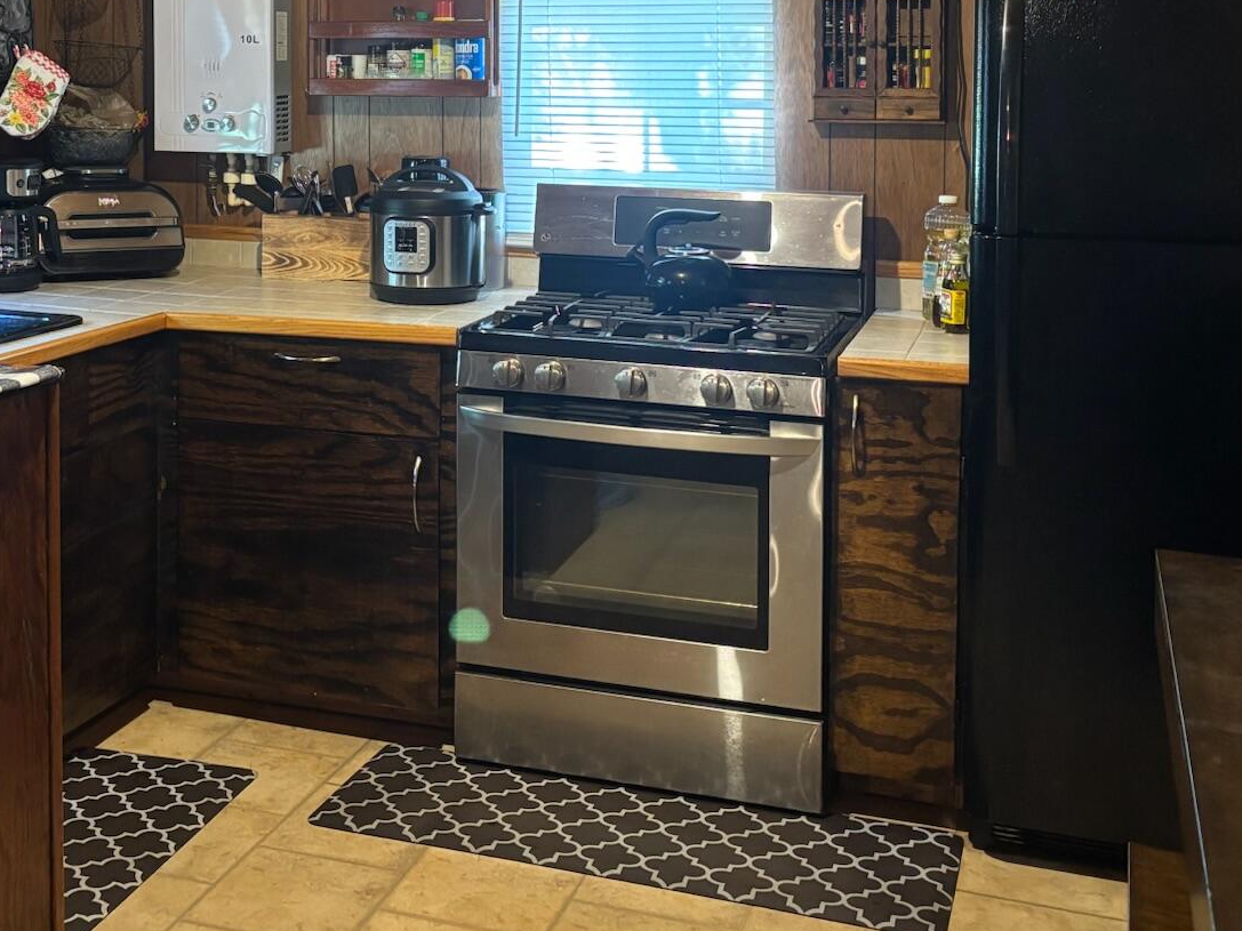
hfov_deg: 38.4
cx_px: 408
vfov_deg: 28.5
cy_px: 96
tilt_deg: -0.9
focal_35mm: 49
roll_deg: -0.8
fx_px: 1758
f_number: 1.6
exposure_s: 1/40
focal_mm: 5.96
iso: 400
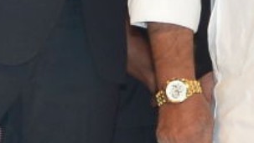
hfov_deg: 2.9
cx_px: 606
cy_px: 22
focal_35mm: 726
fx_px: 4894
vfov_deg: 1.7
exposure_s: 1/125
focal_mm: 62
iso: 500
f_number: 5.6
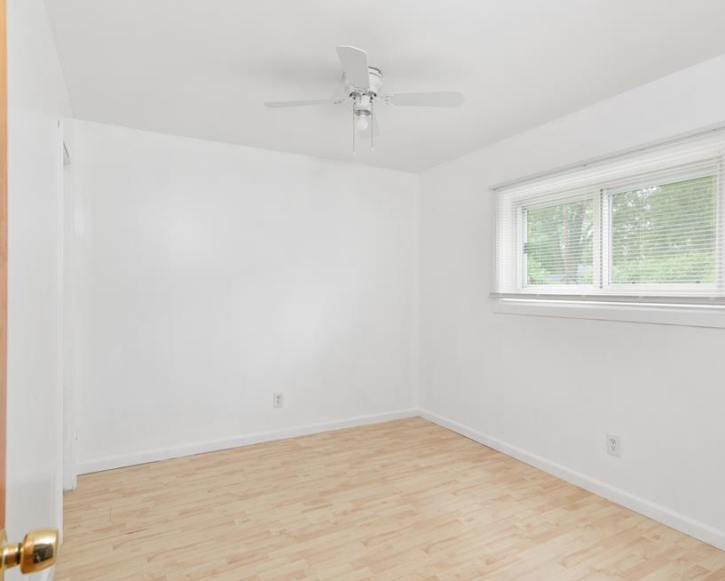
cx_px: 376
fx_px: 429
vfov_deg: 68.1
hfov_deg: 80.3
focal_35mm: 20
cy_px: 295
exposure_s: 1/20
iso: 400
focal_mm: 17
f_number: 8
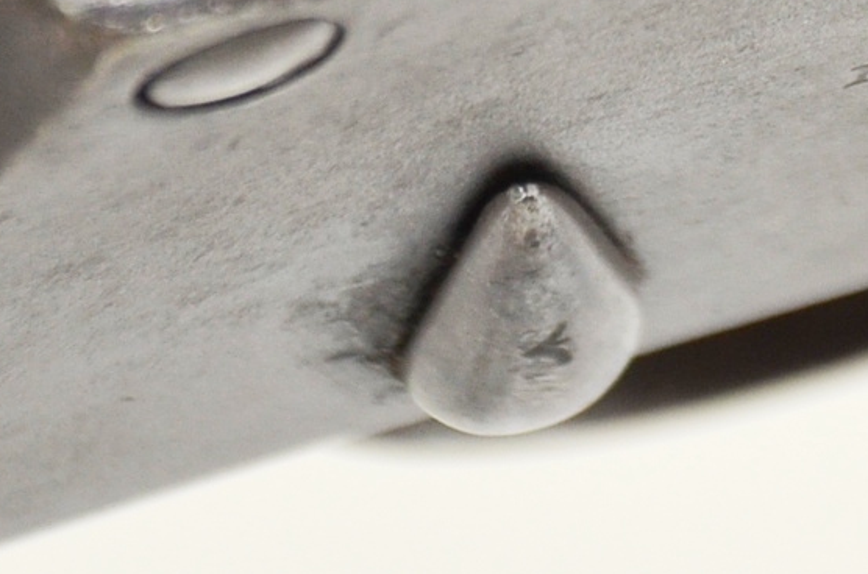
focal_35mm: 897
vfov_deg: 1.5
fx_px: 21583
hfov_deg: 2.3
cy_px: -579
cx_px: 1051
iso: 400
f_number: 5.6
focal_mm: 135
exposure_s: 1/80
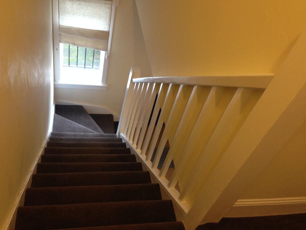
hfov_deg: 54.0
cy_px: 115
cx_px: 151
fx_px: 300
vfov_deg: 41.8
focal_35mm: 34
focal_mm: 4.12
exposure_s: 1/20
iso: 200
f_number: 2.4
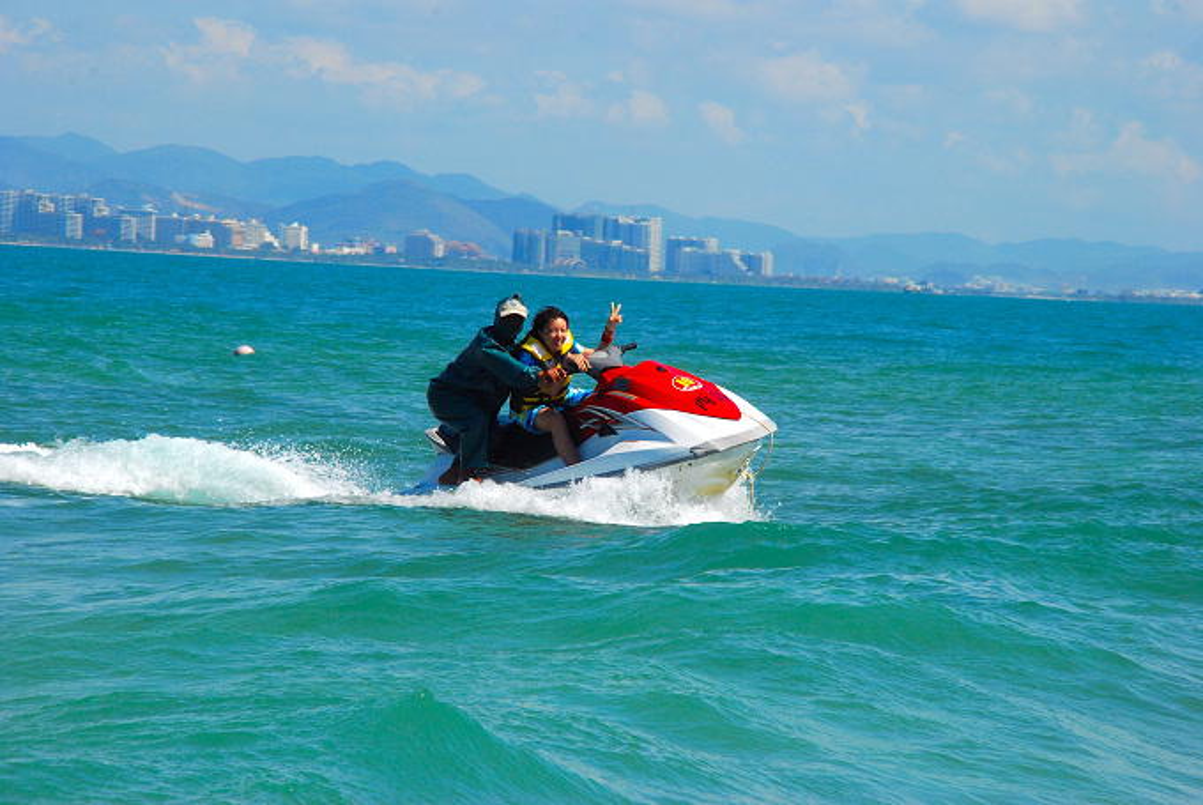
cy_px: 402
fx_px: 6774
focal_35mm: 202
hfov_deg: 10.1
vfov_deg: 6.8
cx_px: 602
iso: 320
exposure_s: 1/250
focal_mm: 135
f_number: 16
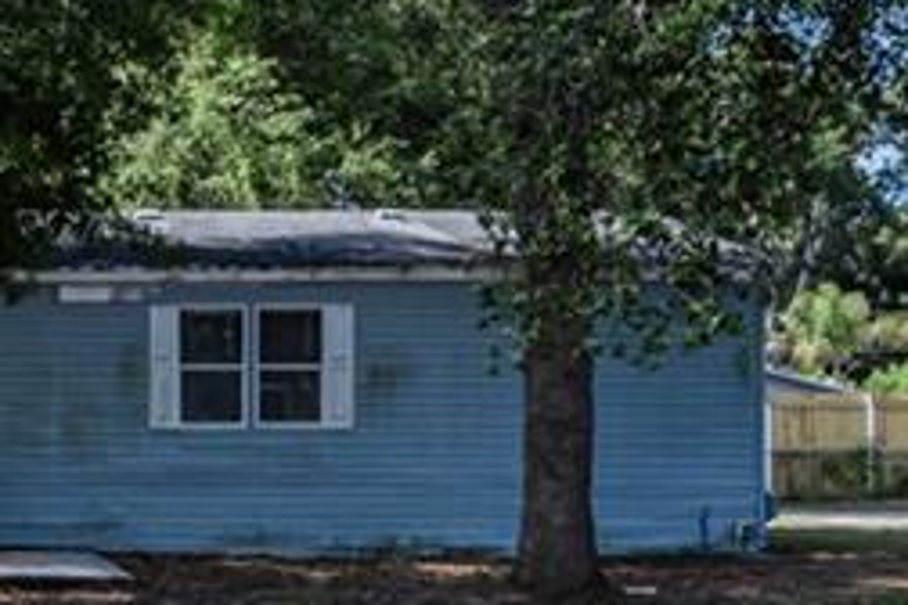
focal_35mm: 89
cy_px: 421
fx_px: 2245
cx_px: -180
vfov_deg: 15.3
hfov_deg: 21.3
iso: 100
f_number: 11
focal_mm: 14
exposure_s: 1/200
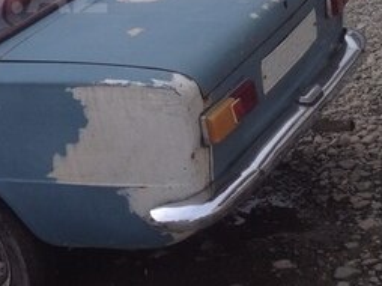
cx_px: -47
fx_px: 1003
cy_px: -10
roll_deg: +16.8
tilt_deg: -12.5
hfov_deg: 20.5
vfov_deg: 15.9
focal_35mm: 91
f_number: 2.4
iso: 50
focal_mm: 4.28
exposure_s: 1/789
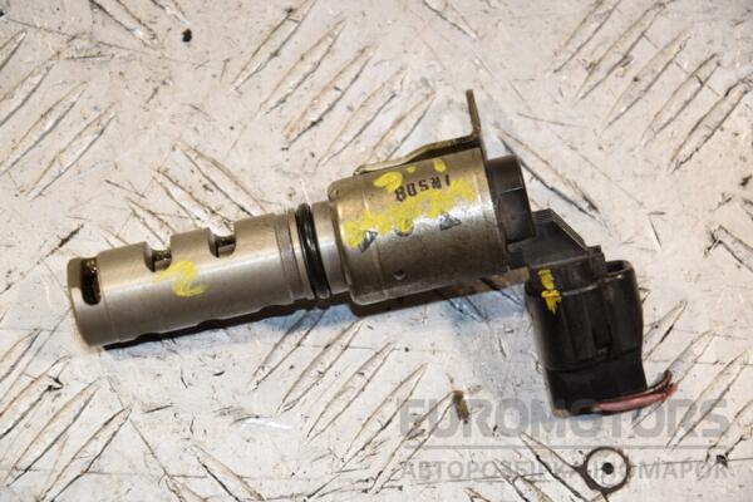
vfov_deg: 8.7
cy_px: 251
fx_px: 3294
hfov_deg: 13.0
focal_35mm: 158
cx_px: 376
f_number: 7.1
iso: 800
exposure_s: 1/200
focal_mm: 105
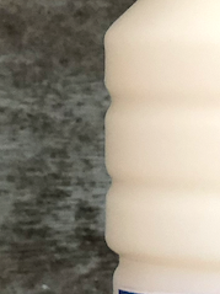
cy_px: 311
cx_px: 252
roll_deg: +0.8
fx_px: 2069
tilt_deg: -5.5
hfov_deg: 6.1
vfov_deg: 8.1
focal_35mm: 244
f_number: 2.8
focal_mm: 6.6
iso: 200
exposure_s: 1/33
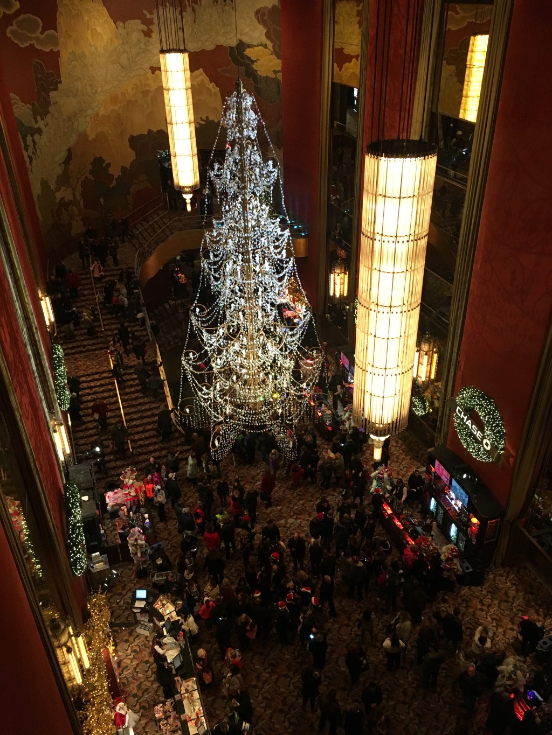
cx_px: 276
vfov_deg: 61.7
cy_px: 368
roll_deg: +3.0
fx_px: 616
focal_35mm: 29
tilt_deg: -30.3
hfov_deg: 48.2
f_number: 2.2
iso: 160
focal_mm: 4.15
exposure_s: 1/30
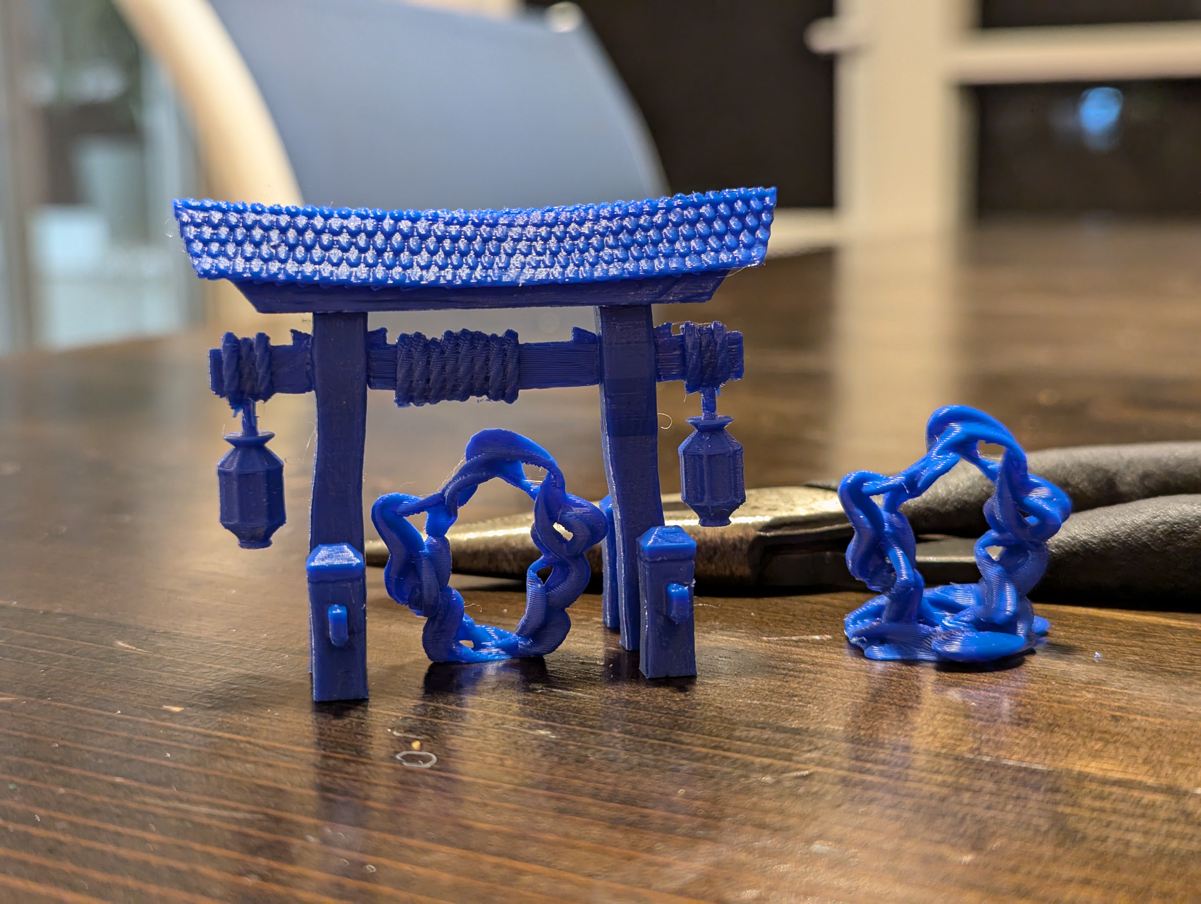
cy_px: 452
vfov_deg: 30.3
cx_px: 600
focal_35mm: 48
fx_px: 1668
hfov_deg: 39.6
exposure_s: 1/10
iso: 414
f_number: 1.85
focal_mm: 6.81
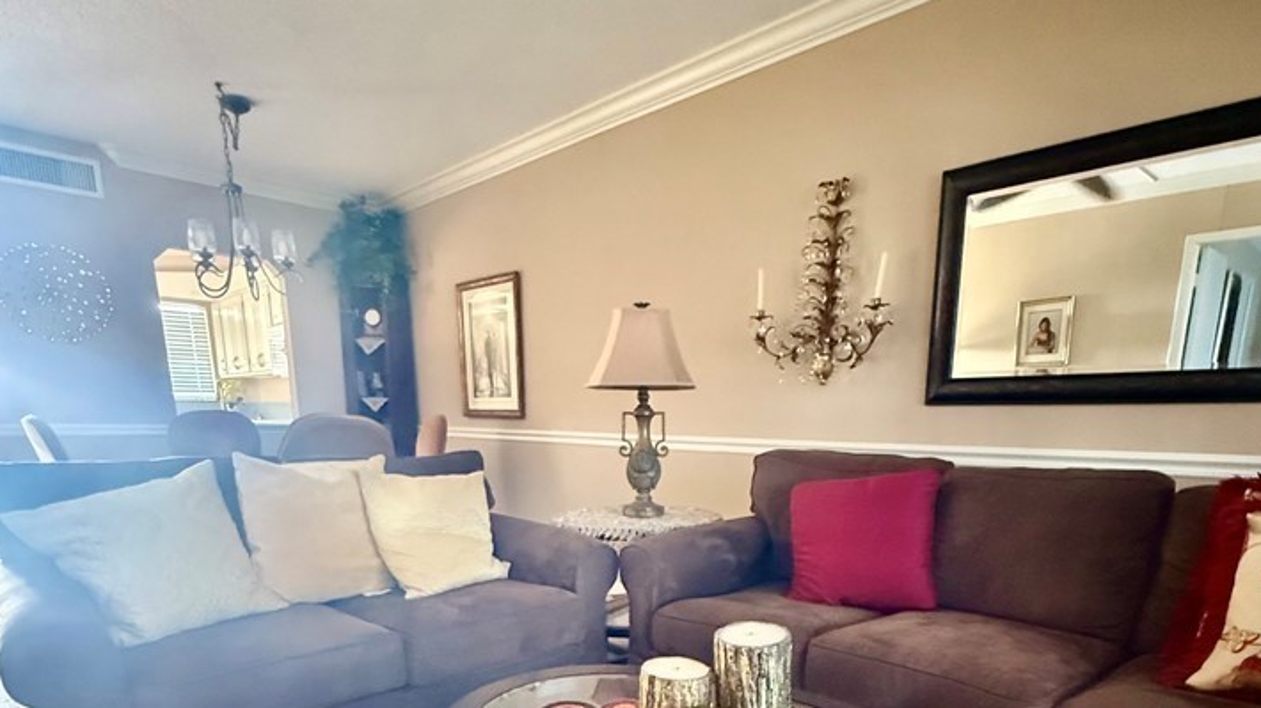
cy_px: 596
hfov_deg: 81.2
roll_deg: -0.9
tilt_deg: -13.3
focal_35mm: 22
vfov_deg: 47.7
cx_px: 659
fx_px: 735
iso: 1600
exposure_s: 1/44
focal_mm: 2.22
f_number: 2.2
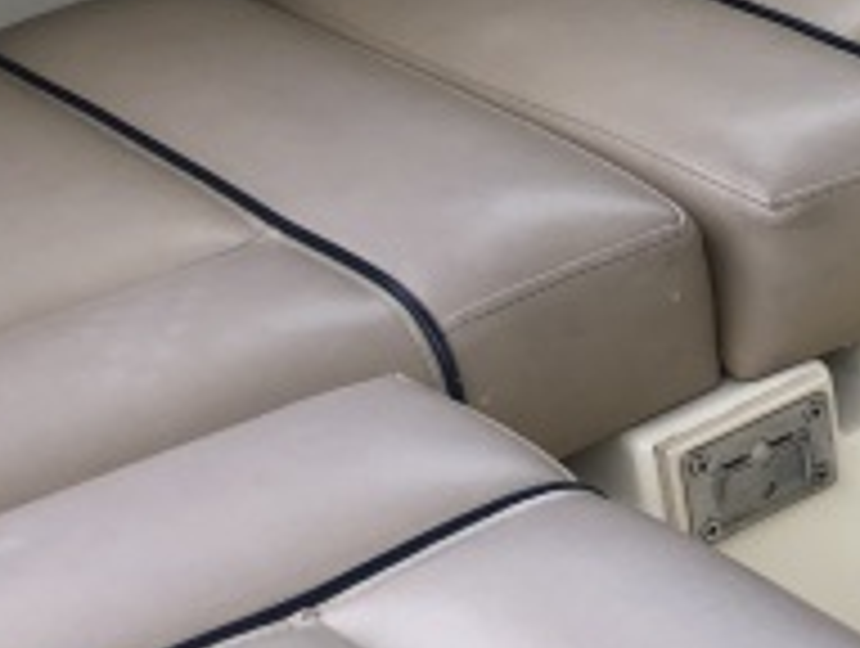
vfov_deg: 12.6
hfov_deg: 15.4
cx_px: 1306
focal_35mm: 117
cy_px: 36
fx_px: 2912
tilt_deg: -21.0
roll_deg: +1.9
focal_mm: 3.99
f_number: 1.8
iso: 20
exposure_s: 1/142
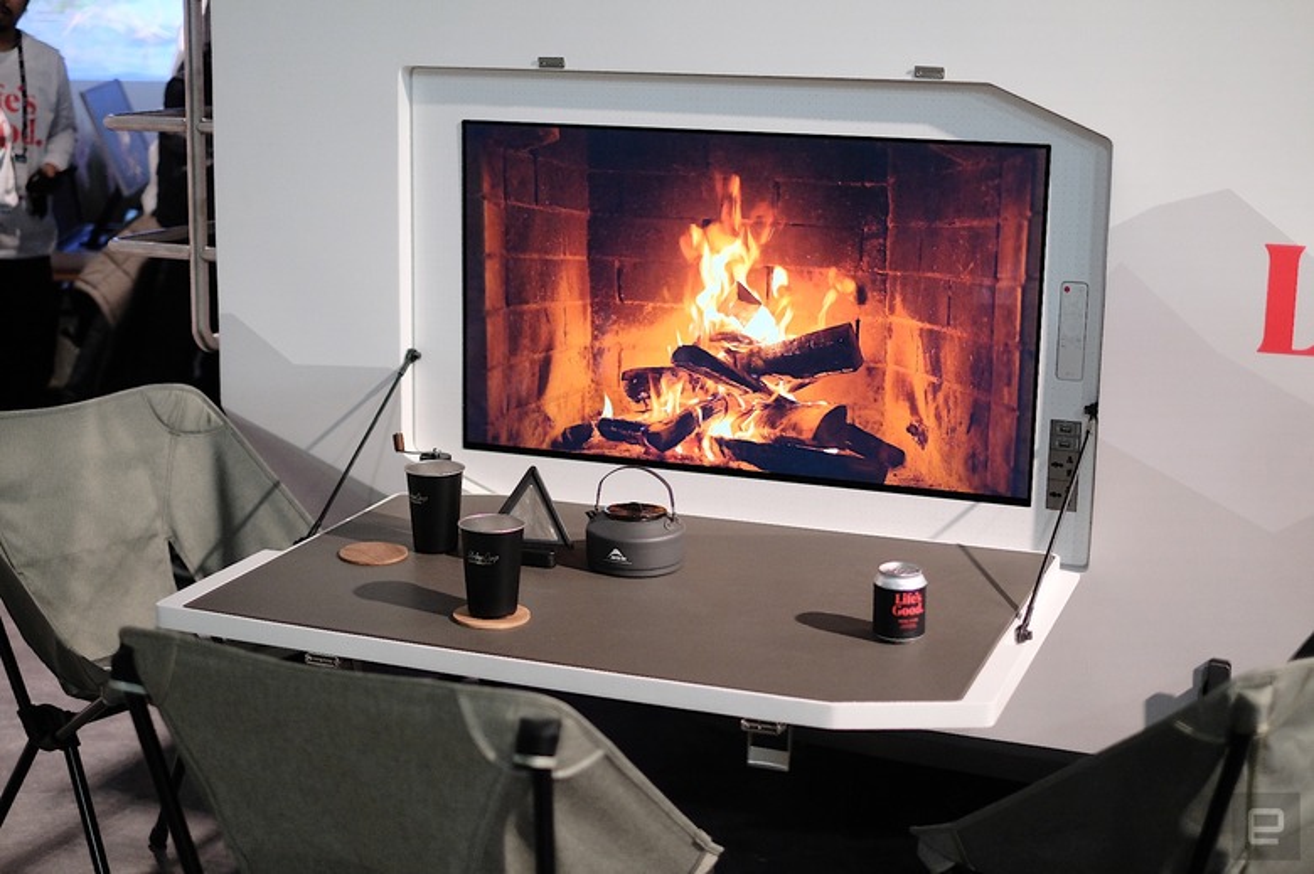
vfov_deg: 25.5
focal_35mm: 53
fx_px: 1933
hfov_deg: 37.5
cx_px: 657
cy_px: 437
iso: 1250
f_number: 1.4
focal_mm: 35
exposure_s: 1/80
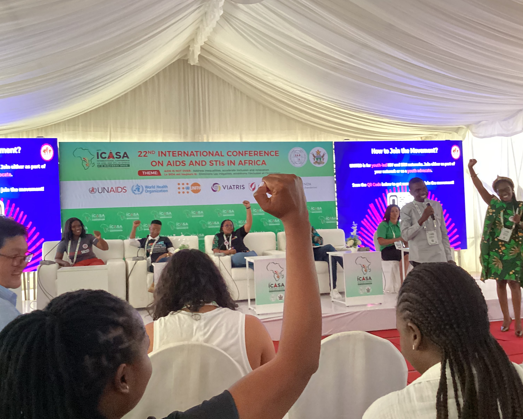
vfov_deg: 44.5
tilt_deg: +2.7
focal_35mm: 33
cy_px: 208
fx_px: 511
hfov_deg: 54.2
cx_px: 262
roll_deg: +1.9
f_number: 2.4
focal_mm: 3.3
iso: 200
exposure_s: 1/60
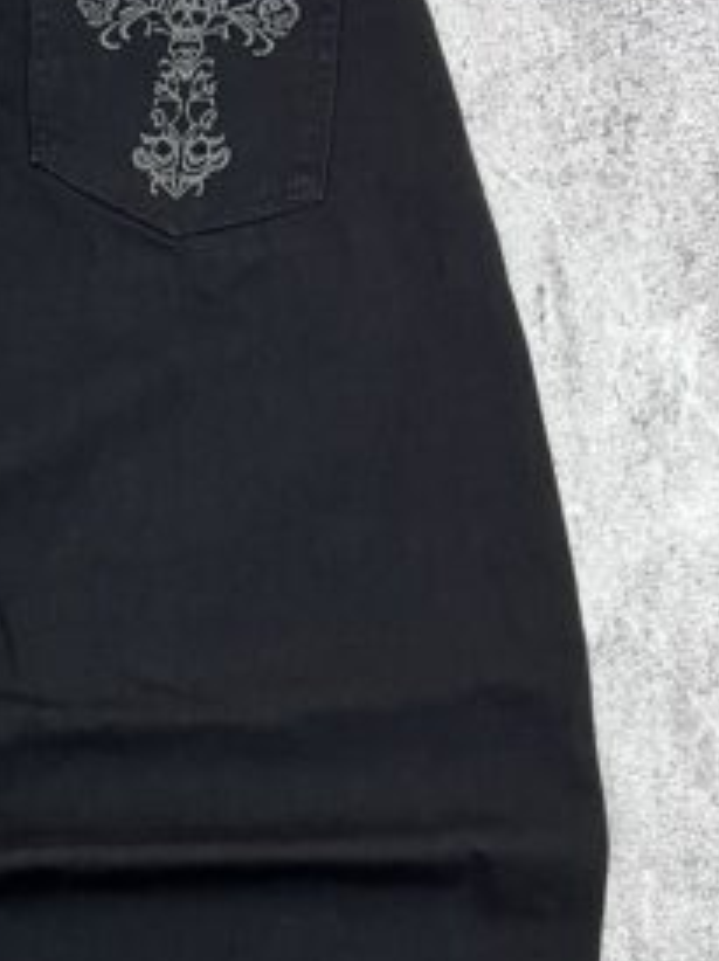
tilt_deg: -83.9
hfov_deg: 18.6
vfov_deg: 25.5
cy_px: 677
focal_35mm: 76
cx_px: -70
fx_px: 2108
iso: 160
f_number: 1.5
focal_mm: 5.7
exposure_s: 1/50
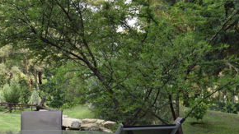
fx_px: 482
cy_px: 95
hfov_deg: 27.1
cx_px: 35
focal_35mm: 76
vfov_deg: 15.8
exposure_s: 1/125
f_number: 8
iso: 100
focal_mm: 26
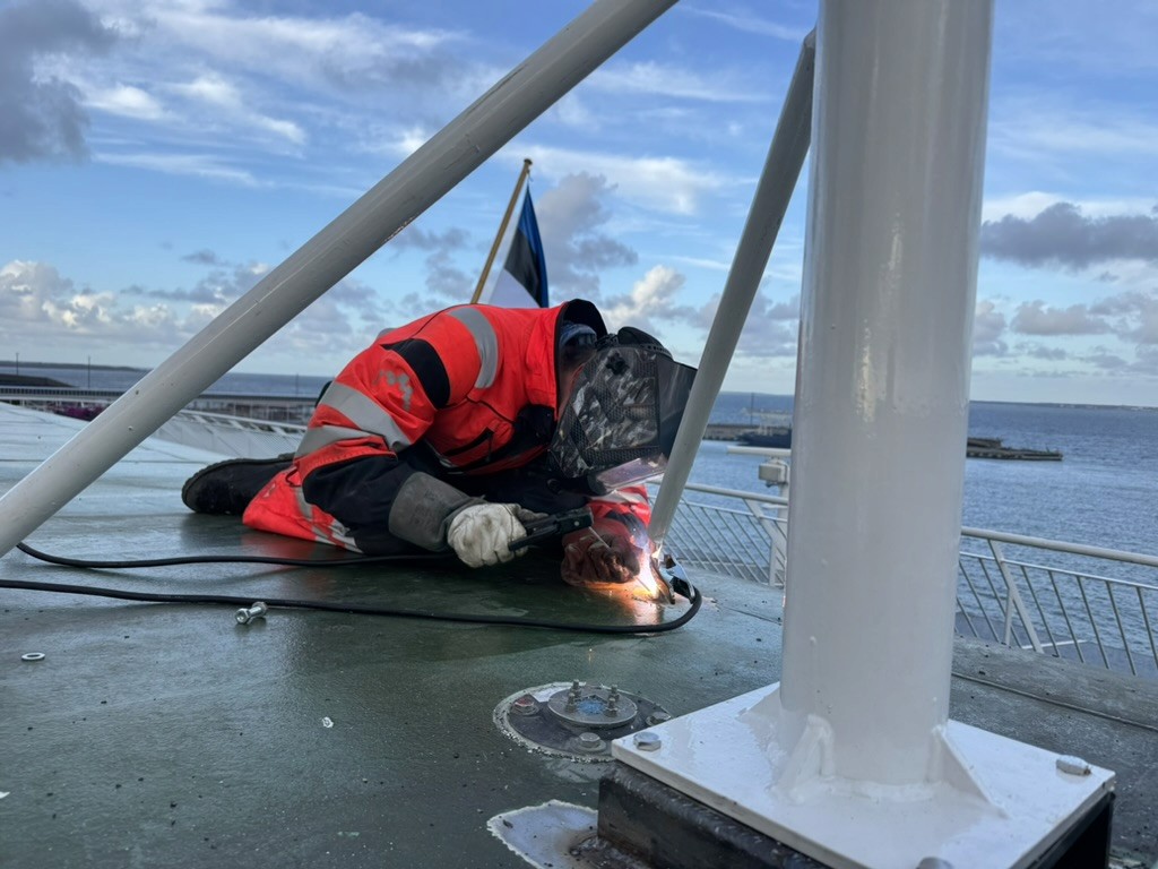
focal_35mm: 24
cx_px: 579
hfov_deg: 71.6
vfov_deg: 56.8
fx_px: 803
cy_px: 434
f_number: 1.78
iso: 80
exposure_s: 1/842
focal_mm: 6.76
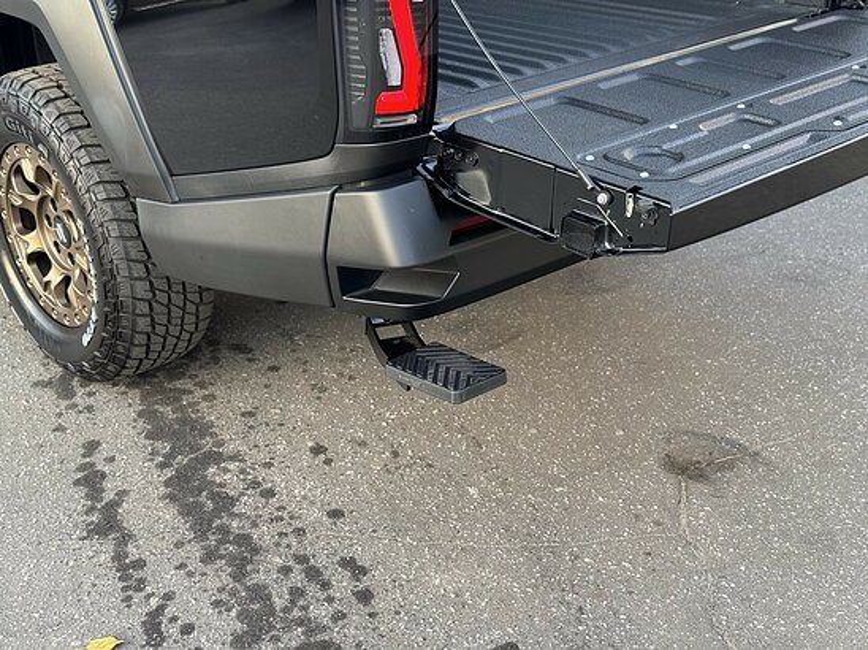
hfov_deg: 39.7
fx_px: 1203
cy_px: 325
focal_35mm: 48
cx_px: 434
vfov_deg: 30.2
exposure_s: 1/96
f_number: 1.78
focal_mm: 6.76
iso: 100
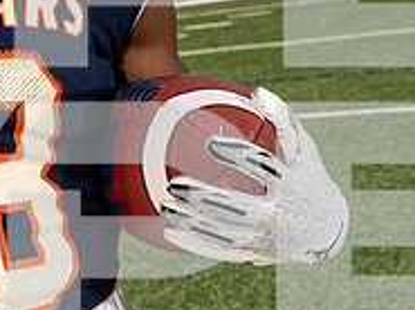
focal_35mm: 145
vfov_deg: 10.1
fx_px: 1735
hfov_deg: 13.4
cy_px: -51
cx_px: -29
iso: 100
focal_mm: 48
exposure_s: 1/250
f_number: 10
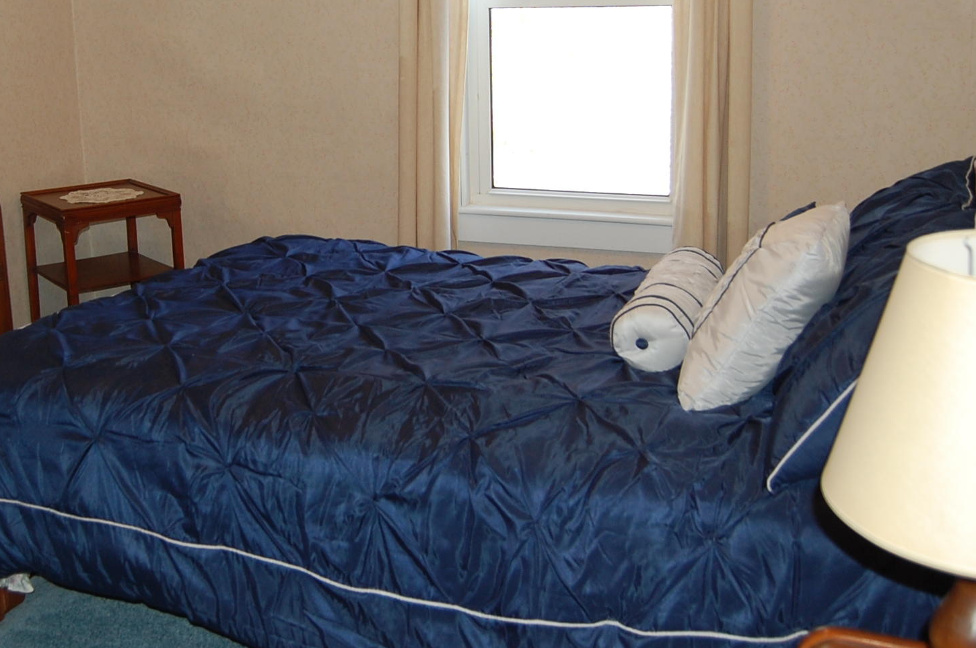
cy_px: 195
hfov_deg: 45.8
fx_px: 1137
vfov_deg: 31.4
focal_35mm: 42
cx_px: 331
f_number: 3.5
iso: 400
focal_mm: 18
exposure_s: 1/60
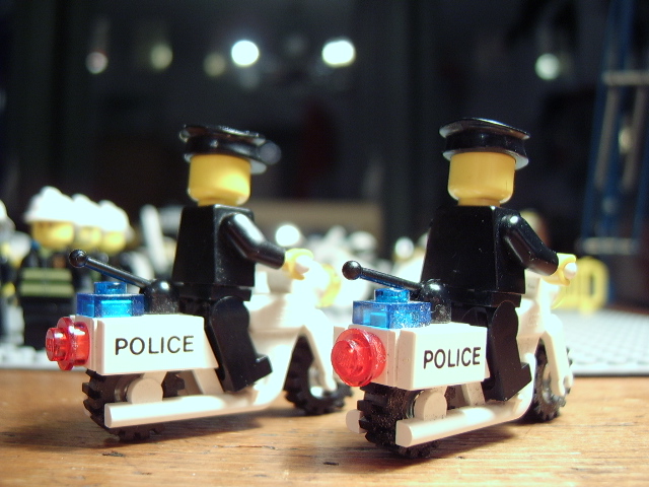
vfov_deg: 45.4
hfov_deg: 58.4
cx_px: 324
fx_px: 581
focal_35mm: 31
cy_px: 244
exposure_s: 1/4
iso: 100
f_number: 2.7
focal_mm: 8.13
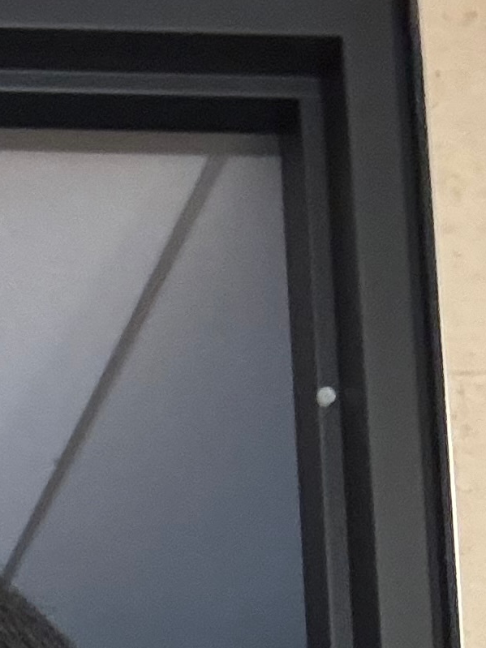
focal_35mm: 116
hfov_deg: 12.0
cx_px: -311
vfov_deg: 14.8
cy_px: 1179
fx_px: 2172
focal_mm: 2.69
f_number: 1.9
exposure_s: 1/40
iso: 320
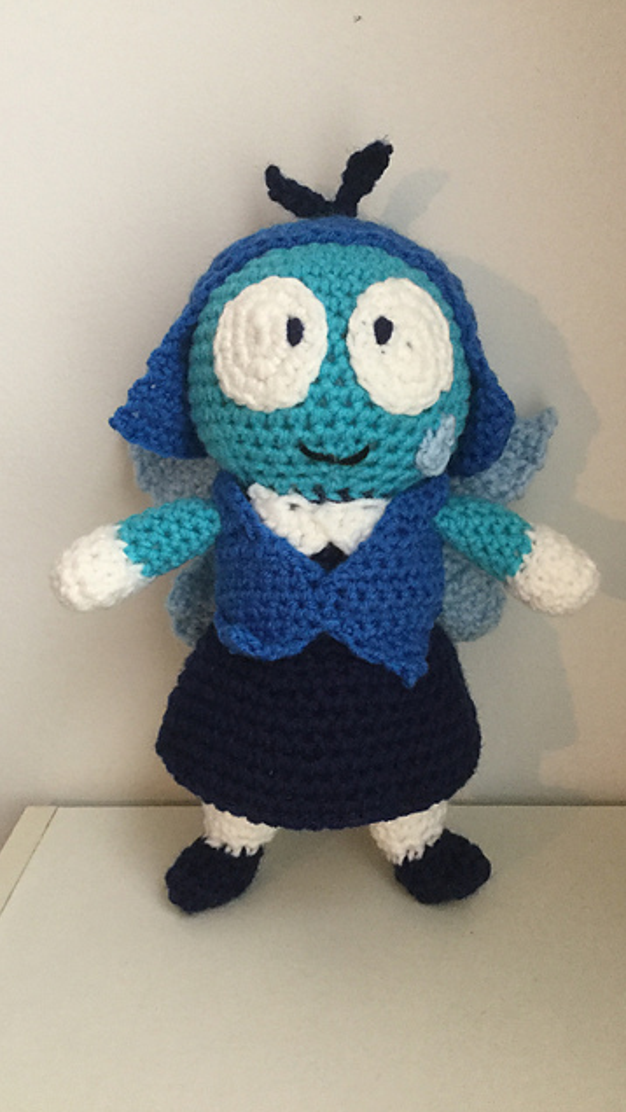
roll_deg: +1.7
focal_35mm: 34
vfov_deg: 58.0
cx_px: 336
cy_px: 556
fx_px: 1003
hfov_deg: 34.7
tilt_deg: -16.2
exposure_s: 1/20
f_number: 2.4
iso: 200
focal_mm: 3.3
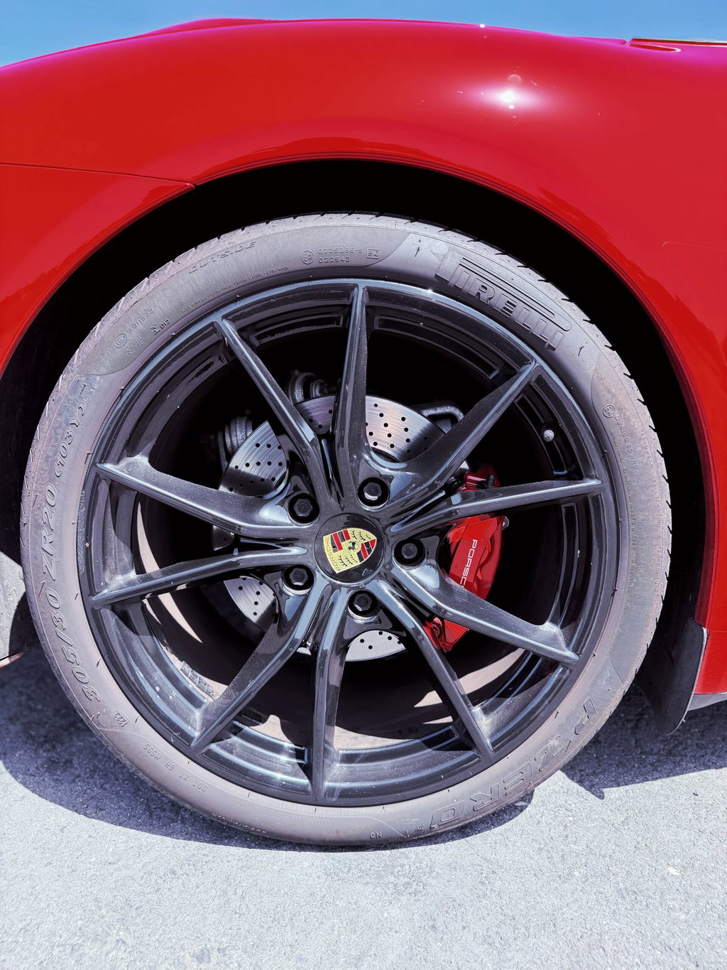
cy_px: 485
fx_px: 672
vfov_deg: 71.6
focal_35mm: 24
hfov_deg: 56.8
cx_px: 364
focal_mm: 6.76
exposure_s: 1/992
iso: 80
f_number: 1.78
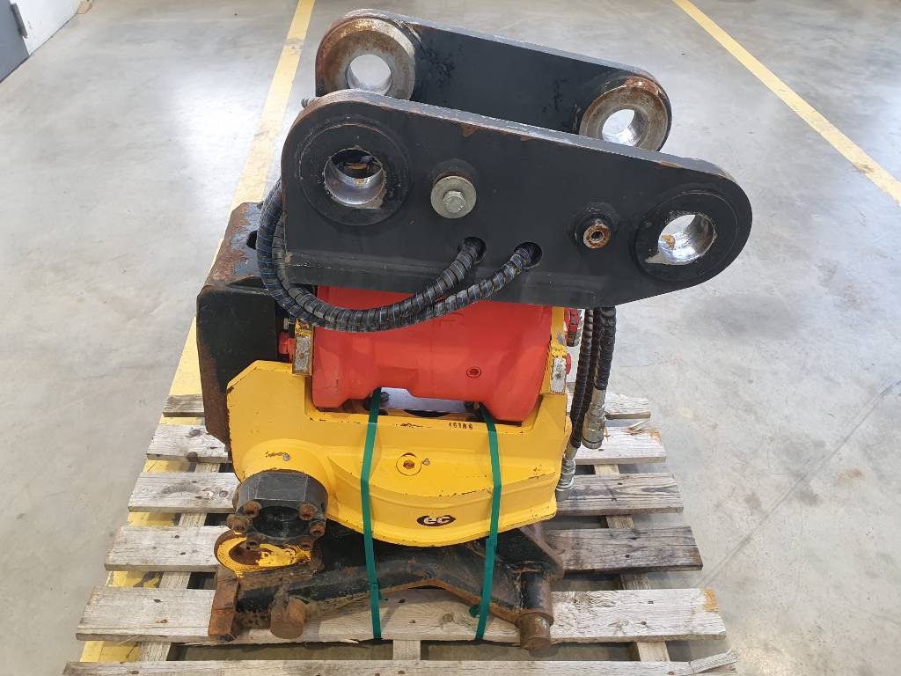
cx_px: 450
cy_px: 338
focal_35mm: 26
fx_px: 677
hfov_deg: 67.3
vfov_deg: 53.1
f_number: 2.4
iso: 100
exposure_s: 1/100
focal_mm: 4.32
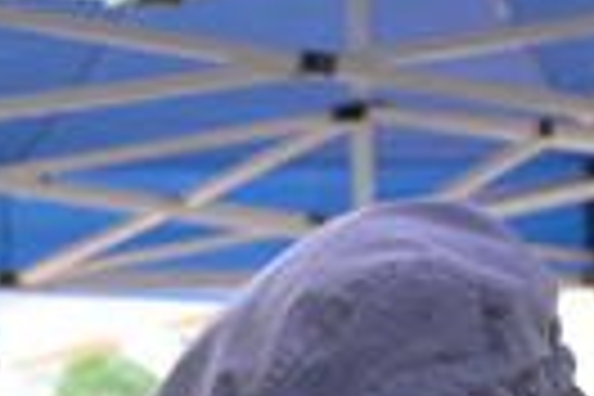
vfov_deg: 6.4
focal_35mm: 209
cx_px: -423
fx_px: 3448
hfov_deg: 9.4
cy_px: 682
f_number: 5.6
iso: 640
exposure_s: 1/200
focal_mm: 44
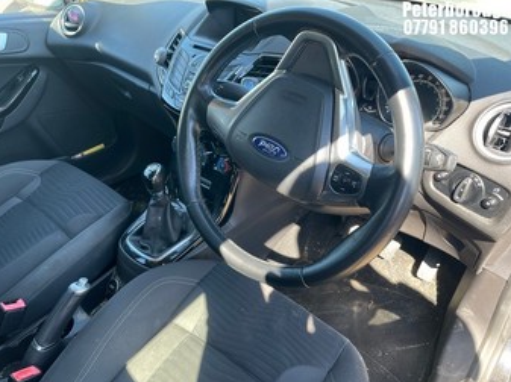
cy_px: 197
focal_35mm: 27
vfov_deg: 51.3
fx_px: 398
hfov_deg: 65.4
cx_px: 247
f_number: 1.6
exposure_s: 1/121
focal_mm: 4.2
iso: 64
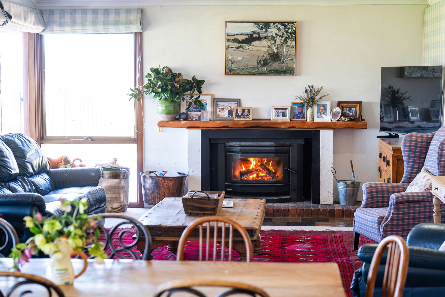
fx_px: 865
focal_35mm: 70
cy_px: 148
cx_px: 222
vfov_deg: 19.5
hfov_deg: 28.8
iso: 320
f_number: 4.5
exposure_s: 1/30
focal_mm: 70
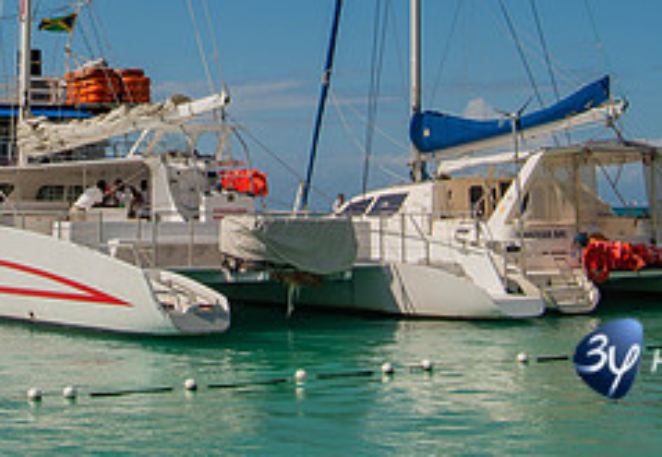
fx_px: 1580
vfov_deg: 15.8
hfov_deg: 23.3
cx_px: 122
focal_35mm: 85
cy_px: -94
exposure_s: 1/400
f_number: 10
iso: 100
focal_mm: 31
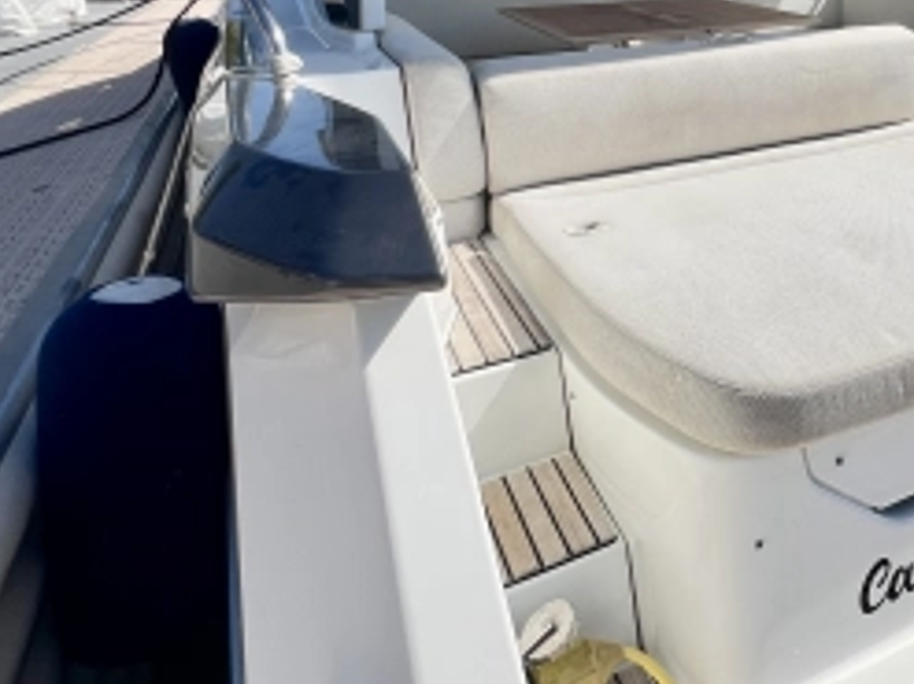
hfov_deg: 53.8
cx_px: 825
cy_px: 79
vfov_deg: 44.3
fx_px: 765
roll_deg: +1.0
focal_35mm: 29
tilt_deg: -10.3
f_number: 1.8
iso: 32
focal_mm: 1.57
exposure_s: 1/995
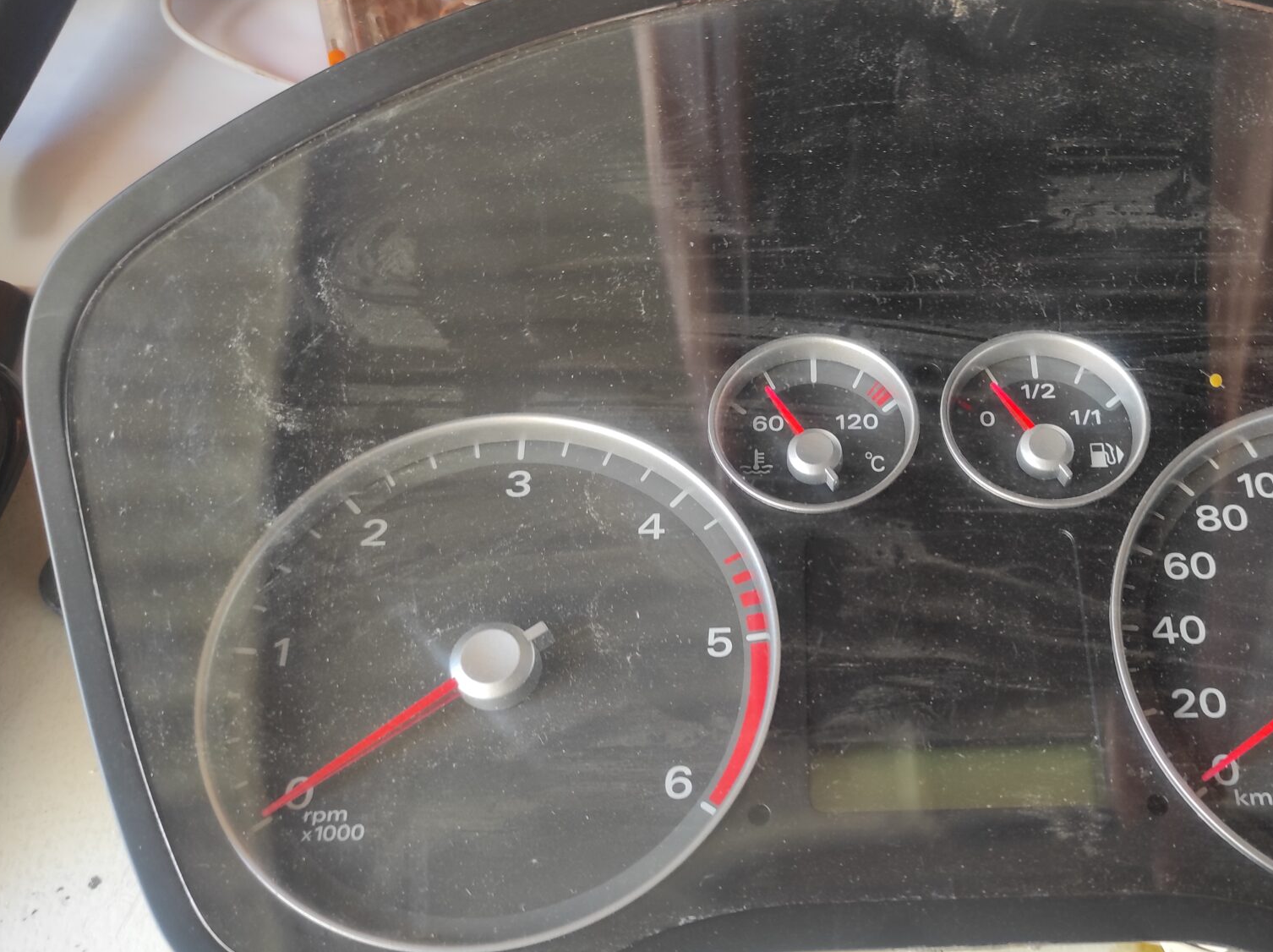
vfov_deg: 41.6
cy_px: 545
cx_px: 844
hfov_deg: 53.0
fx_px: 1249
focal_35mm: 34
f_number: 1.89
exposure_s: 1/60
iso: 188
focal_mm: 5.43
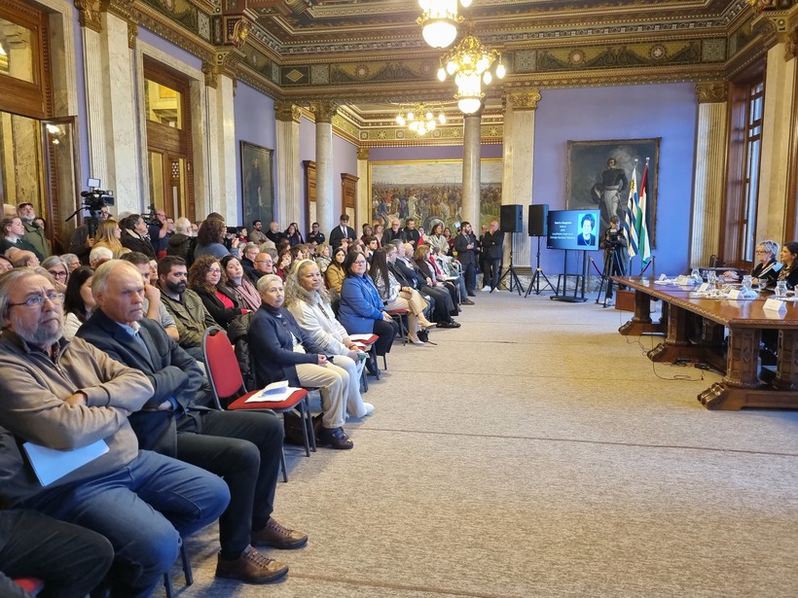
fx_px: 599
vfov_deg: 53.1
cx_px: 399
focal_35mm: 26
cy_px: 299
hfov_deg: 67.3
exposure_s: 1/33
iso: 250
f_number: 1.8
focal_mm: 5.4
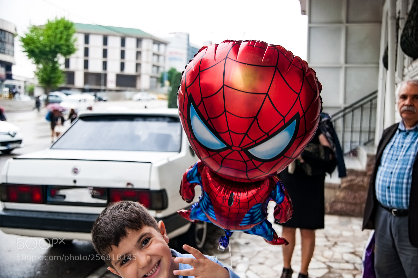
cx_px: 209
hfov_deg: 49.6
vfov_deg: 34.1
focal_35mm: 39
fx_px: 452
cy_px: 139
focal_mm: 26
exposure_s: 1/160
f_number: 2.8
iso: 200
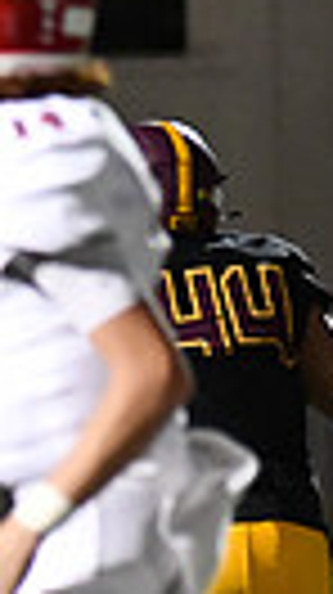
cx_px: -783
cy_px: 520
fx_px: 14510
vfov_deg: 2.3
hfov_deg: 1.3
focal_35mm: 922
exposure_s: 1/1250
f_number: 2.8
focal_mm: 200
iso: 8000
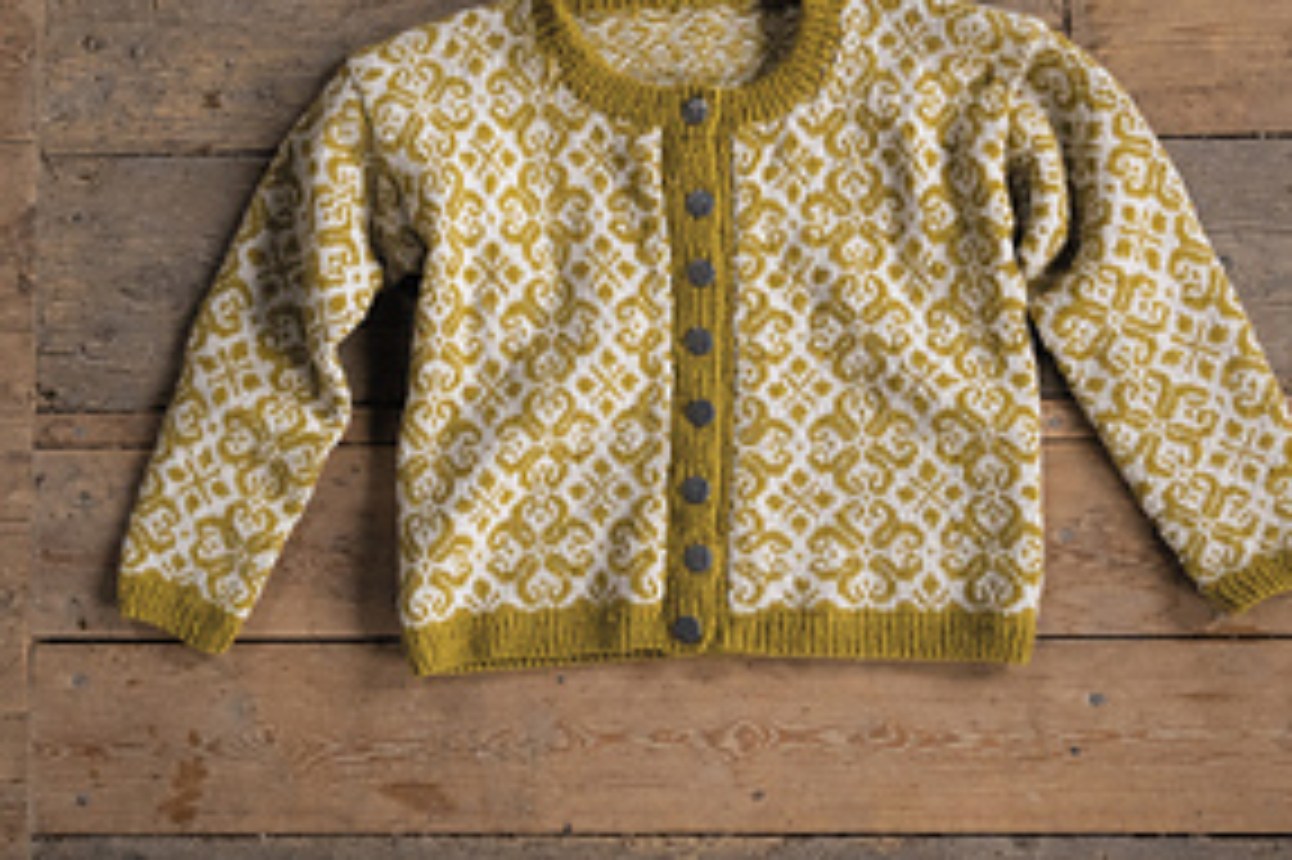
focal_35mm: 61
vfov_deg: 22.2
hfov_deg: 32.9
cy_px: 326
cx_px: 729
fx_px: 2188
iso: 1600
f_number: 5
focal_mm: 35
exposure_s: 1/160
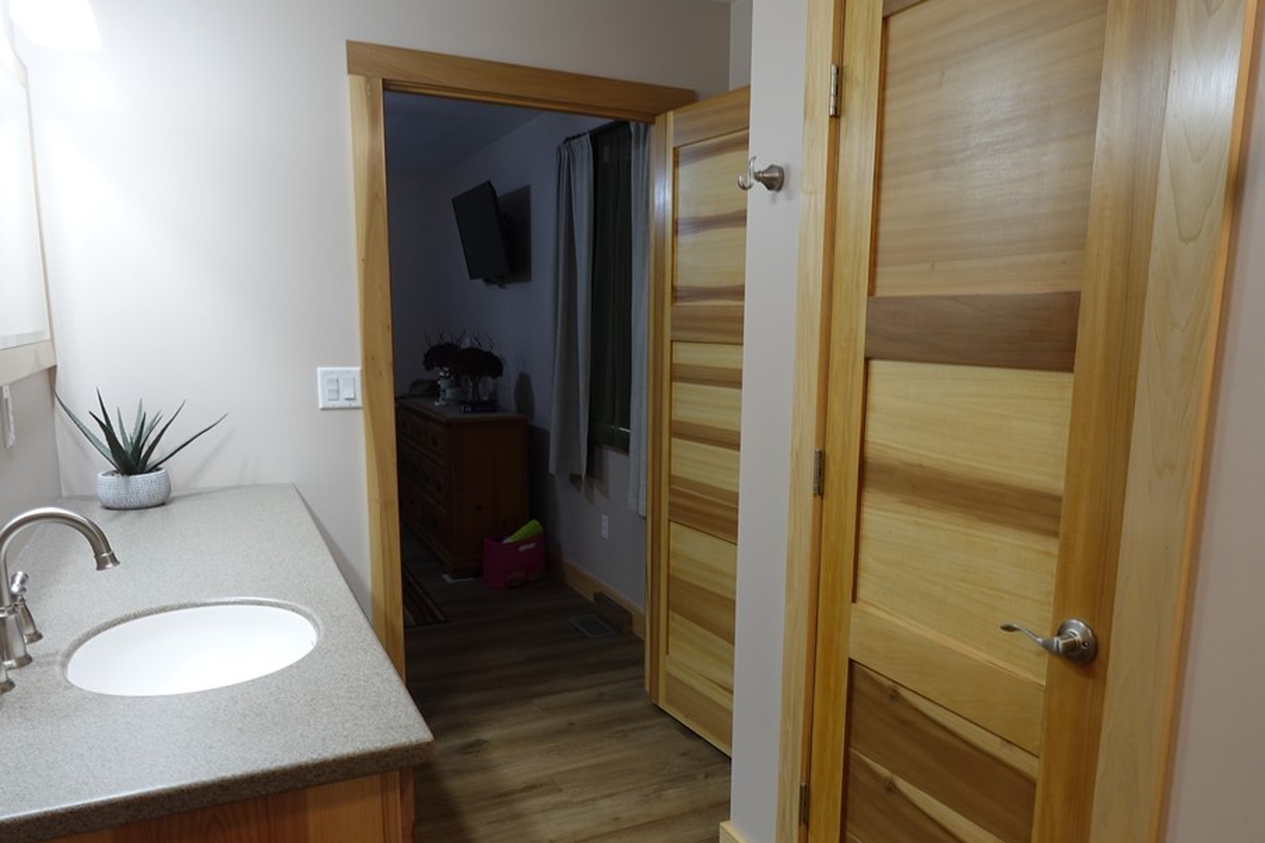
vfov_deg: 52.9
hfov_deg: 73.6
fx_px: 843
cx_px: 679
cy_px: 485
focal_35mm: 24
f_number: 2
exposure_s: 1/80
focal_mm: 7.6
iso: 160
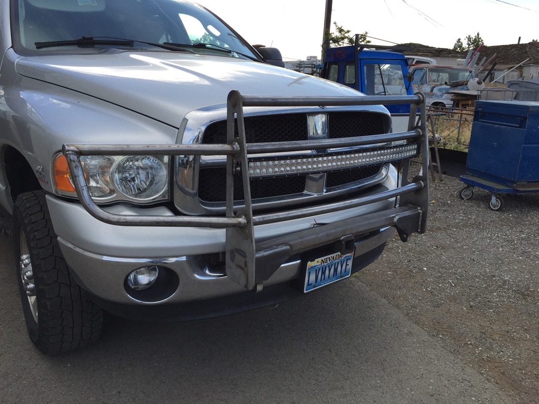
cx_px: 270
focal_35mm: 29
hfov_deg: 61.7
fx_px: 452
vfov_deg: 48.2
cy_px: 202
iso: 32
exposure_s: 1/807
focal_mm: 4.15
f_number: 2.2
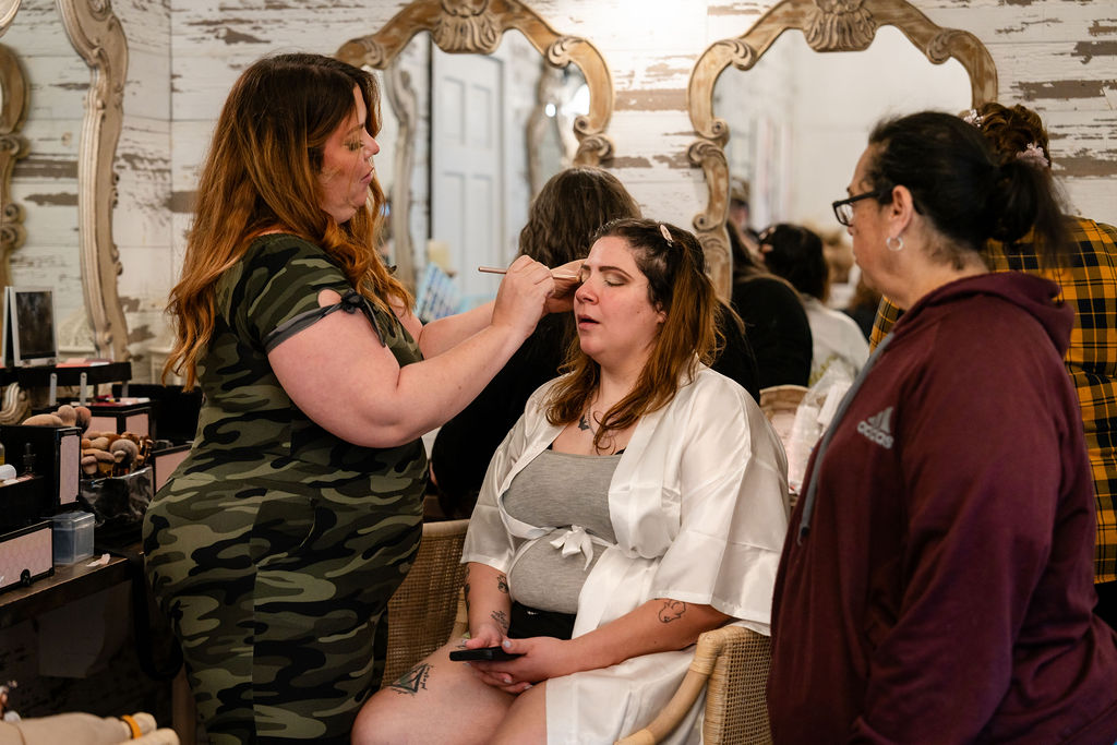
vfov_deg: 19.3
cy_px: 372
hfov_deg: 28.6
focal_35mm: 71
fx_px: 2194
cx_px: 558
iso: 400
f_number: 2.8
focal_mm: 70
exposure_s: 1/200
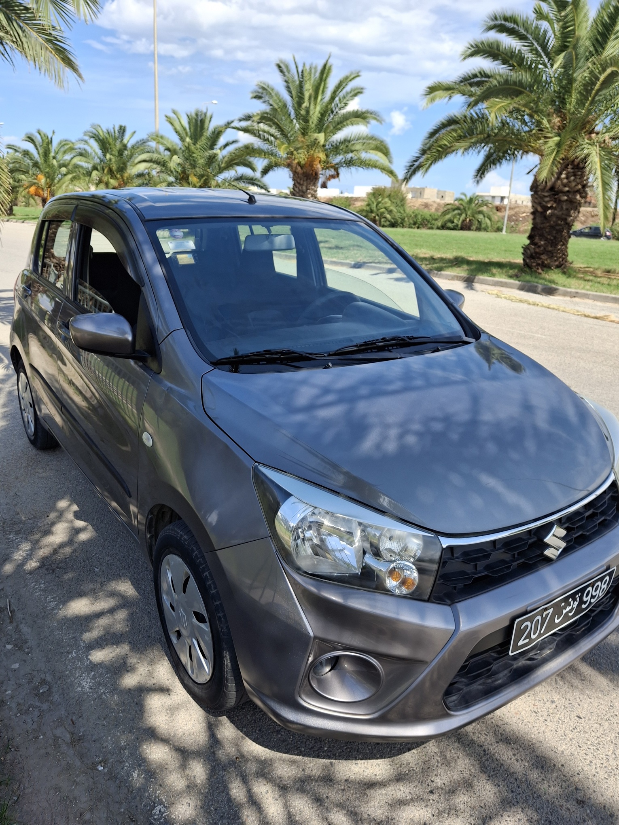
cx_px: 310
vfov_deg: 69.4
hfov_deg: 54.9
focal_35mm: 25
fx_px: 596
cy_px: 412
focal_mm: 4.69
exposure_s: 1/940
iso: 25
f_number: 1.8
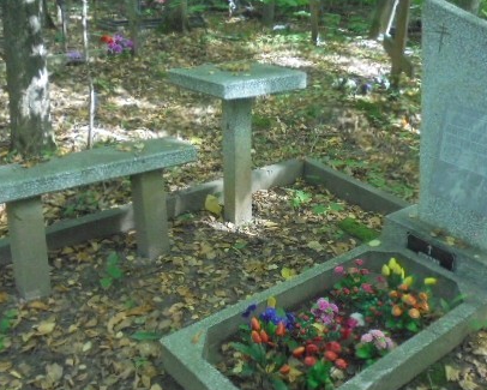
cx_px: 266
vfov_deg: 37.2
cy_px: 229
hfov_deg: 45.7
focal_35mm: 40
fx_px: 577
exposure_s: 1/125
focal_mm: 4.6
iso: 500
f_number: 3.5
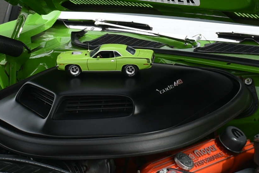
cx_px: 66
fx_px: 1410
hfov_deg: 10.5
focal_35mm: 196
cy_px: 56
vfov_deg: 7.0
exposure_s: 1/320
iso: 160
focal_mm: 24
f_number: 5
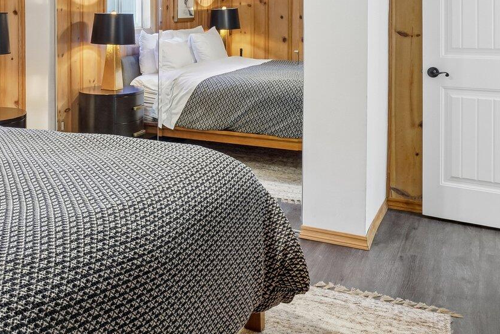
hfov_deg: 43.4
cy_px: 21
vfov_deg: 30.2
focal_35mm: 42
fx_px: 583
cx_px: 75
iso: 400
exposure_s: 1/6
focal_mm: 17
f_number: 8
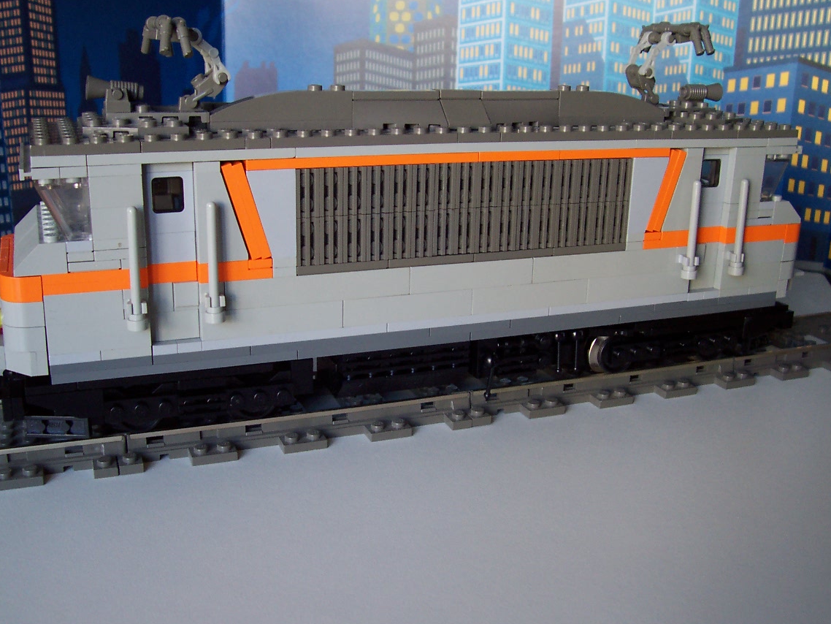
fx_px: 936
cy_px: 327
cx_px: 409
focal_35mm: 39
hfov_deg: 47.9
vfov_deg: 36.8
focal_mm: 5.6
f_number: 2.8
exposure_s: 1/45
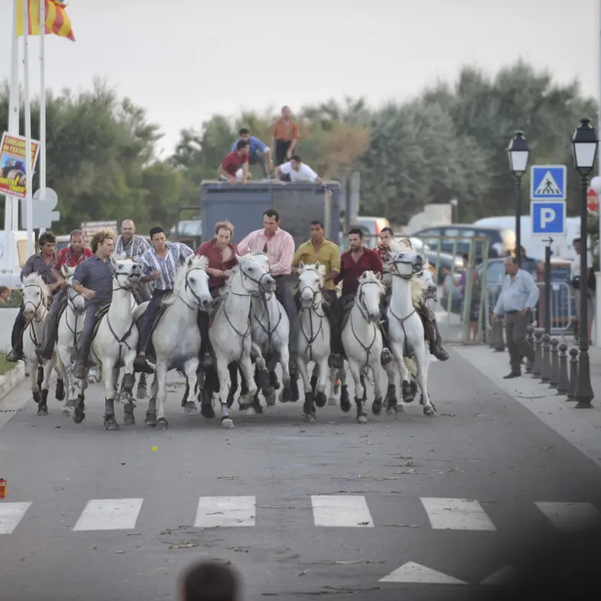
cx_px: 250
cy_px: 301
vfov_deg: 6.8
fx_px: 5048
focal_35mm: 257
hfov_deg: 6.8
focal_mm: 200
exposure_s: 1/200
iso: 320
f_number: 2.8
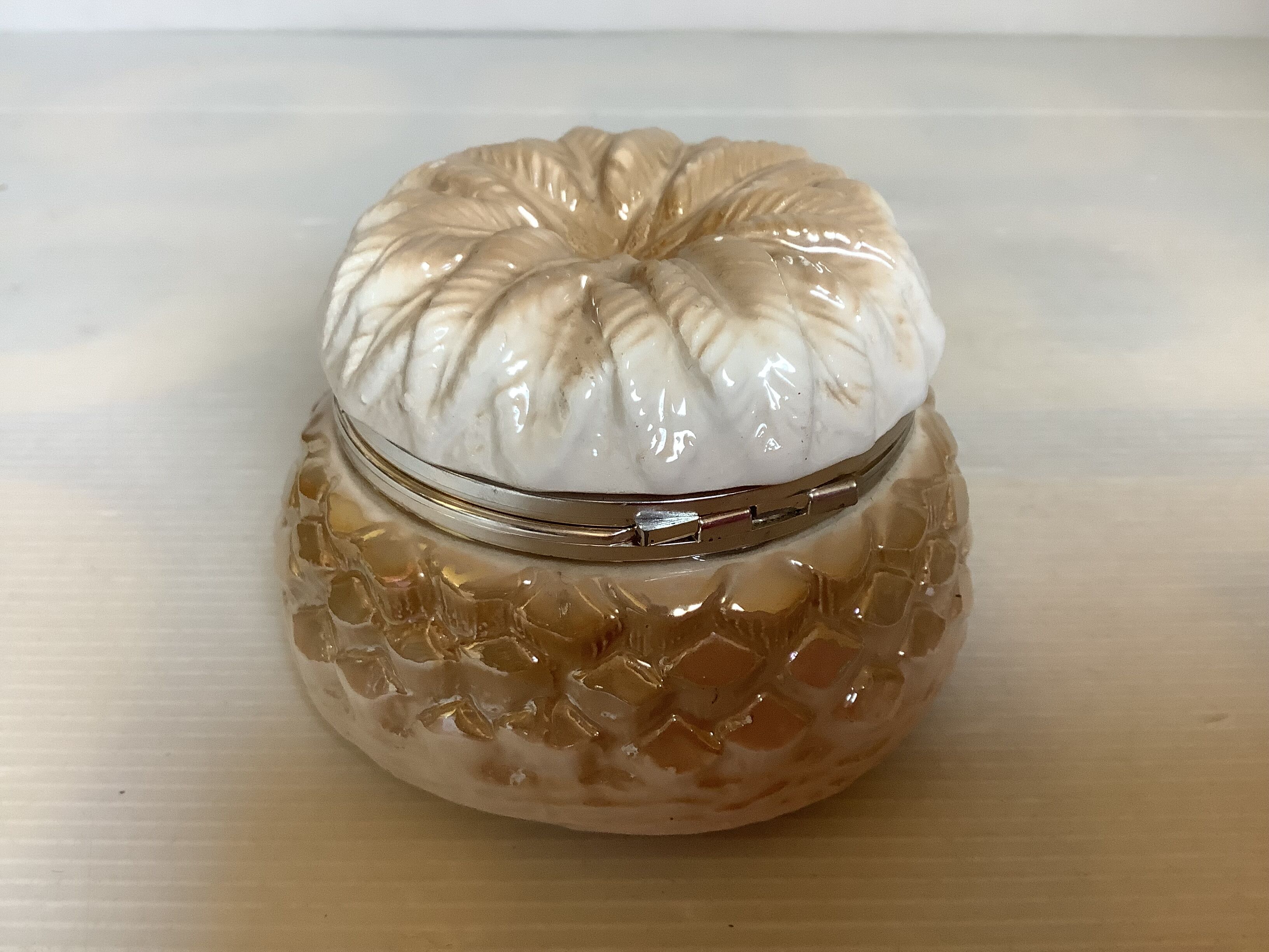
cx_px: 634
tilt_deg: -34.2
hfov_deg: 58.4
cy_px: 476
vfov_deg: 45.4
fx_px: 1136
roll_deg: +0.2
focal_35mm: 31
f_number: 2.4
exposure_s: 1/60
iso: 100
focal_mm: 3.3
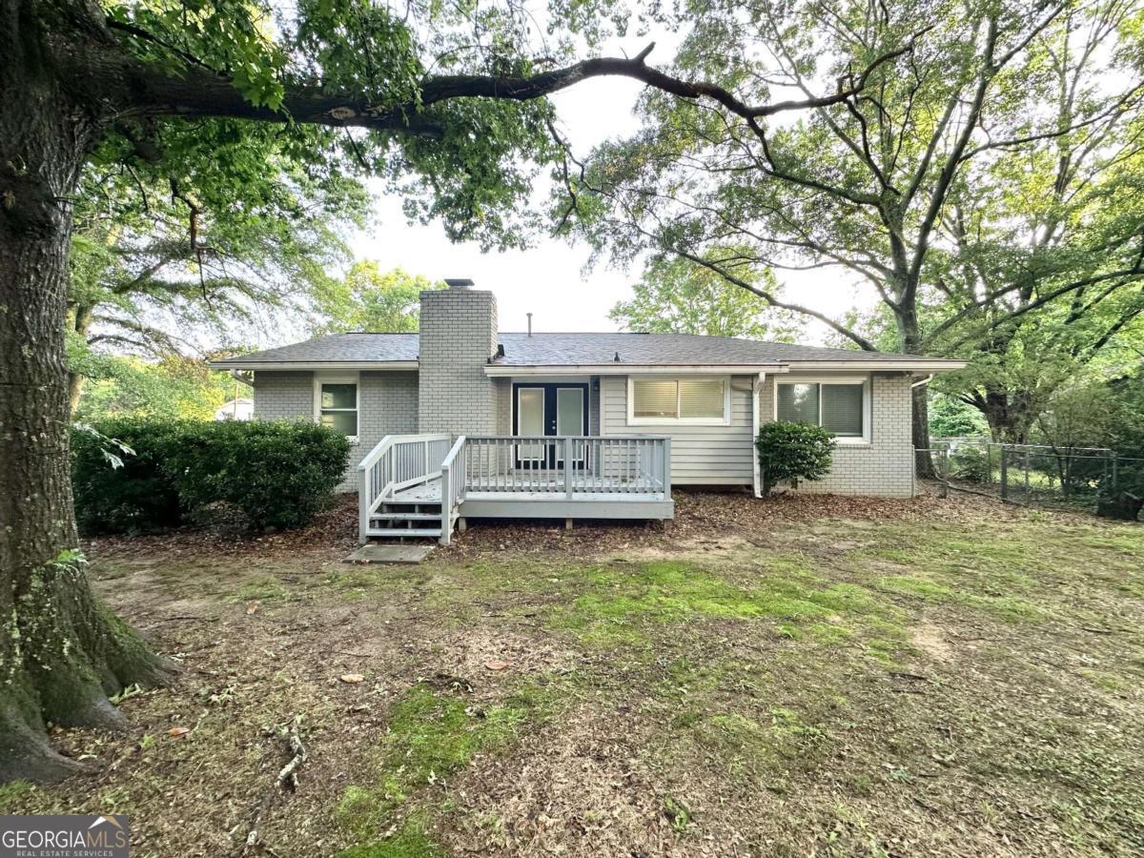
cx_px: 572
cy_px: 429
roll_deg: +0.0
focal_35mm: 14
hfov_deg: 102.1
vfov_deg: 85.7
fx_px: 463
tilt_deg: +0.2
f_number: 2.2
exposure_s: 1/99
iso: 125
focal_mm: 2.22
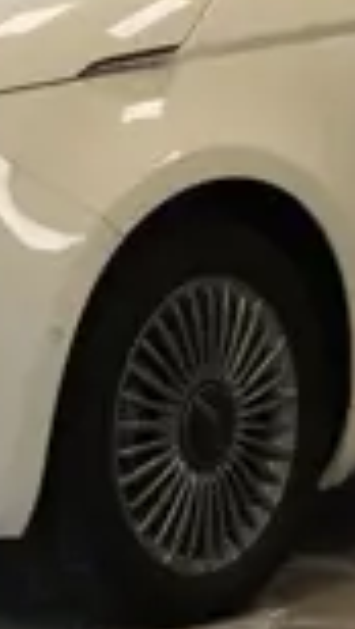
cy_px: -110
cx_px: 233
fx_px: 4237
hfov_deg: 4.8
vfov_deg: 8.4
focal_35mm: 254
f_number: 5
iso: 800
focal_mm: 52
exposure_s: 1/160
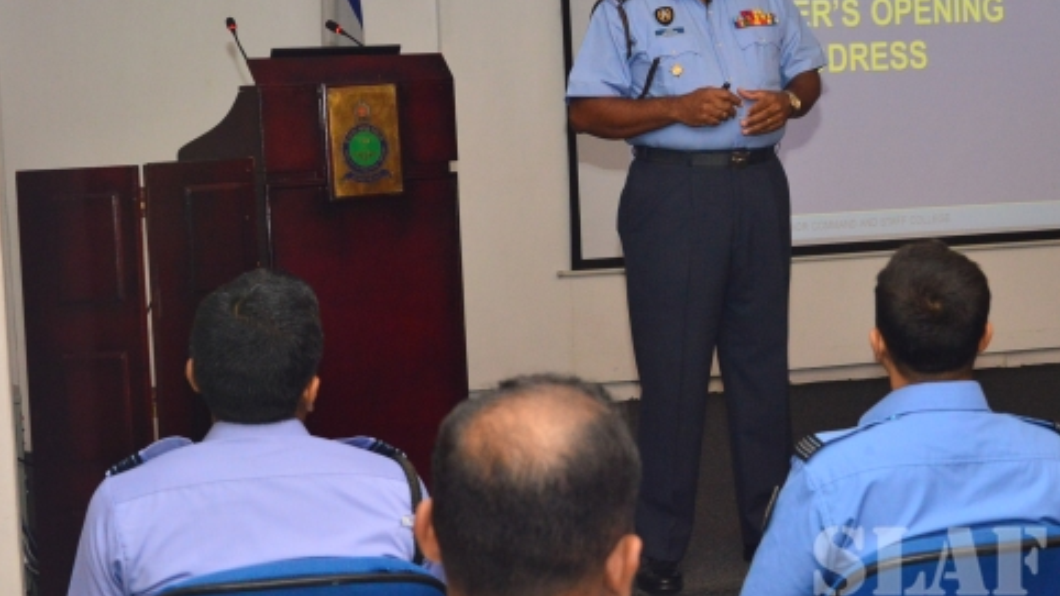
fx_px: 2052
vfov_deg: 16.5
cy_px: 184
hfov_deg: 28.8
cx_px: 710
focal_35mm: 73
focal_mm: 32
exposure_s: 1/80
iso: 800
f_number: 5
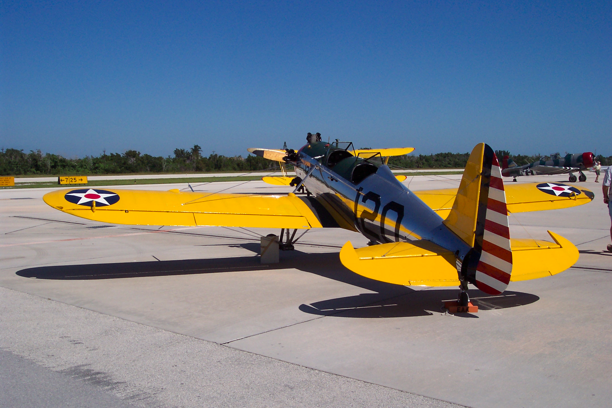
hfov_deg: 50.7
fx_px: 646
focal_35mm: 38
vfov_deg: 35.1
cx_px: 306
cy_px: 204
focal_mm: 8
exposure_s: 1/1000
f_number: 4.8
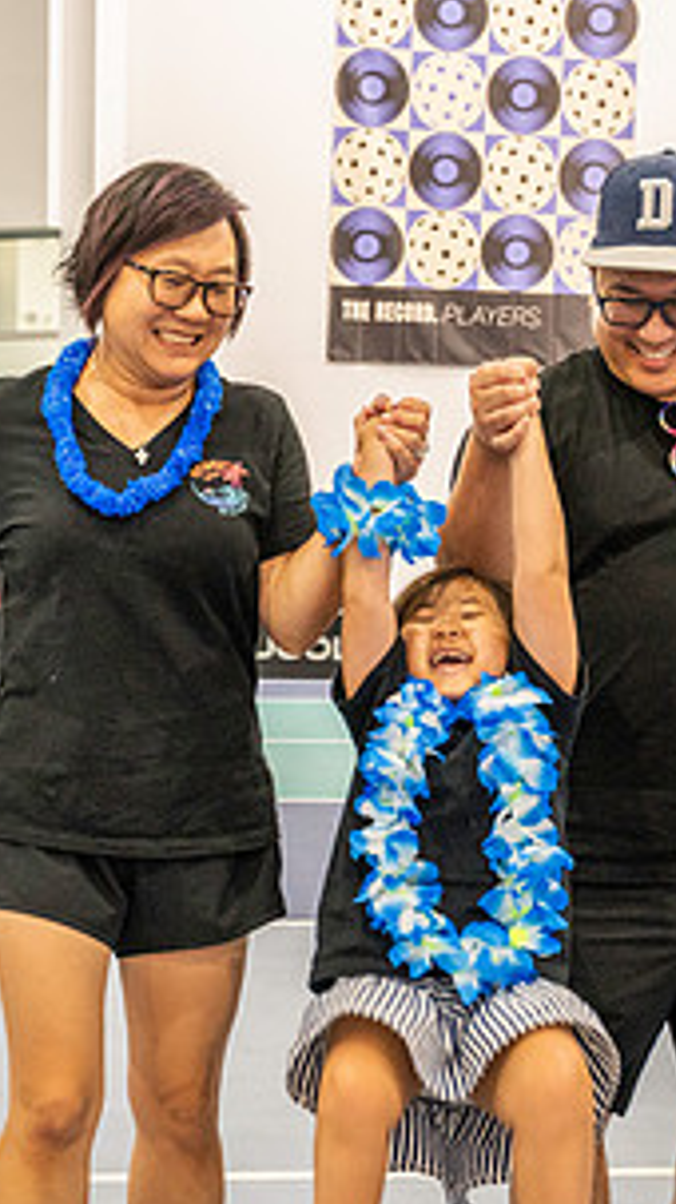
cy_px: 846
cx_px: 186
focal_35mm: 84
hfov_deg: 14.3
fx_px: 2682
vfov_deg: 25.1
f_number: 5.6
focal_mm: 36
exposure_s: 1/160
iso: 3200
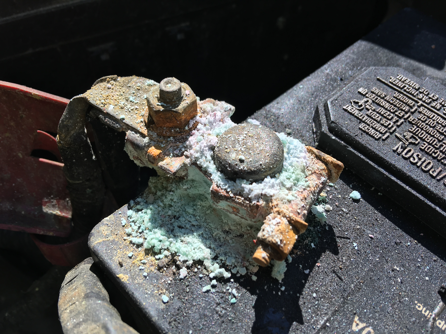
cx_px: 223
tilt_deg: -51.5
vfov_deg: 48.2
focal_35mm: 29
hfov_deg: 61.7
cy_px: 167
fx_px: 374
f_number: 2.2
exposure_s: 1/233
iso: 25
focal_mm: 4.15
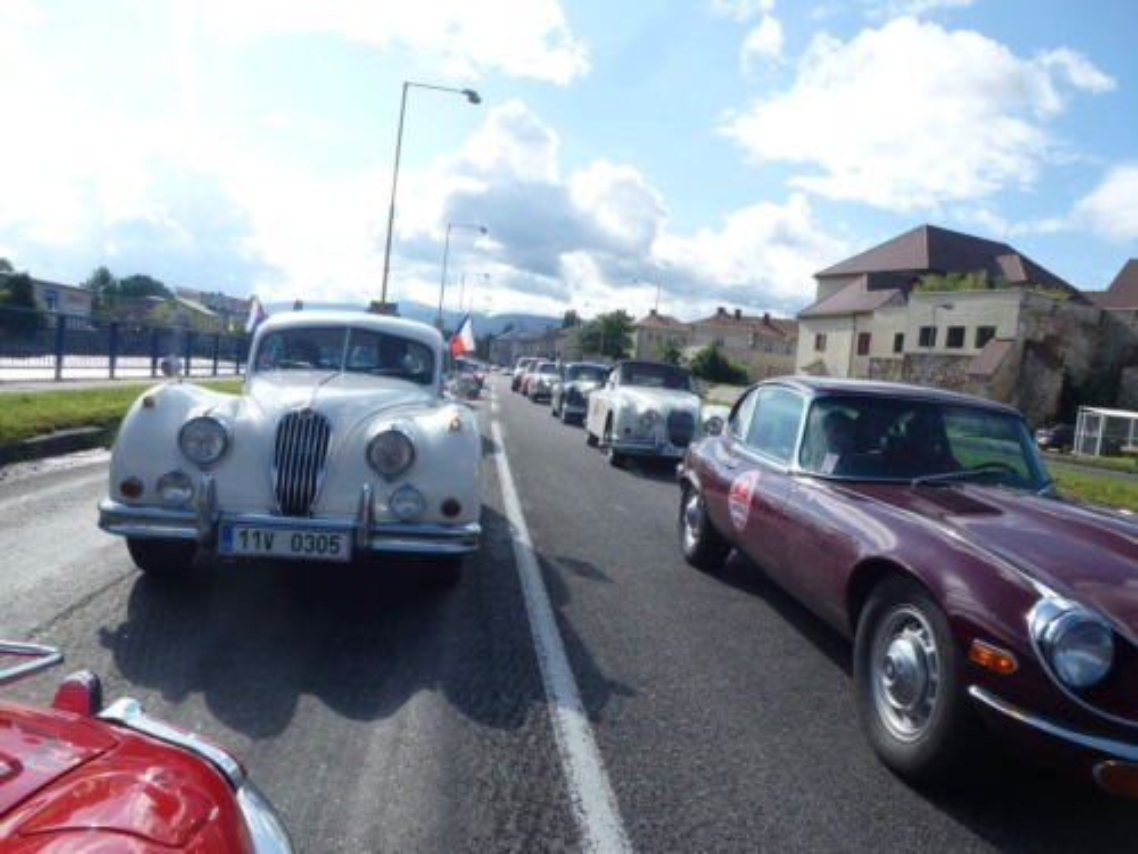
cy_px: 427
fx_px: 789
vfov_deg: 56.8
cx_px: 569
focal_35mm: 24
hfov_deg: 71.6
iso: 100
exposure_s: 1/800
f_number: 4
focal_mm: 4.3
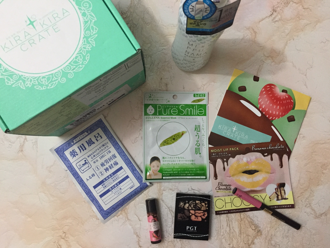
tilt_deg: -83.7
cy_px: 124
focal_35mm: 29
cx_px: 165
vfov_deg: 48.2
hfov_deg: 61.7
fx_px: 276
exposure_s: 1/30
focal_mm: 4.15
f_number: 2.2
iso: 250
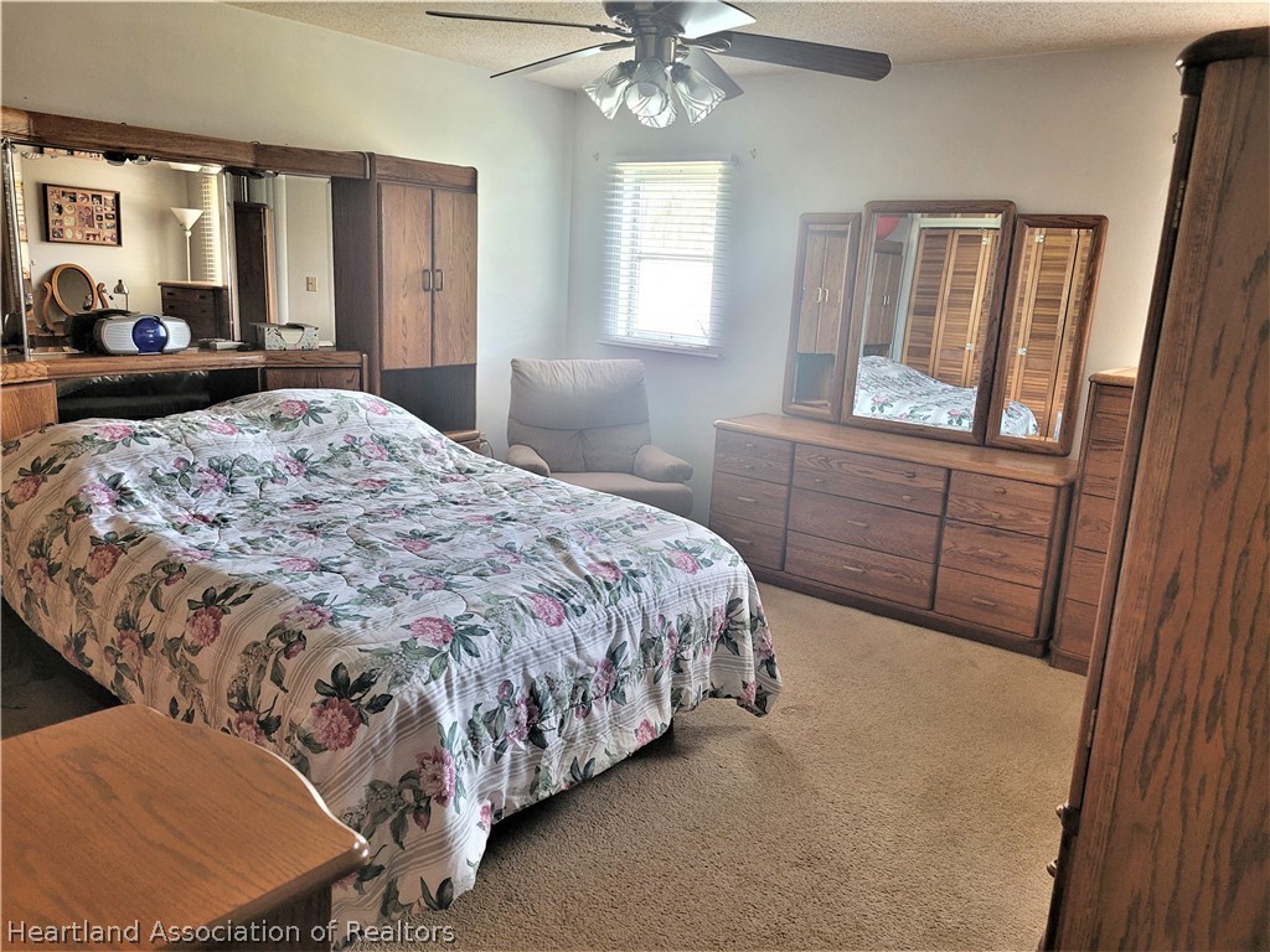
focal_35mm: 26
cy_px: 476
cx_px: 635
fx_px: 954
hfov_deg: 67.3
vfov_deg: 53.1
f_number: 1.8
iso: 200
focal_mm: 5.4
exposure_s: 1/59
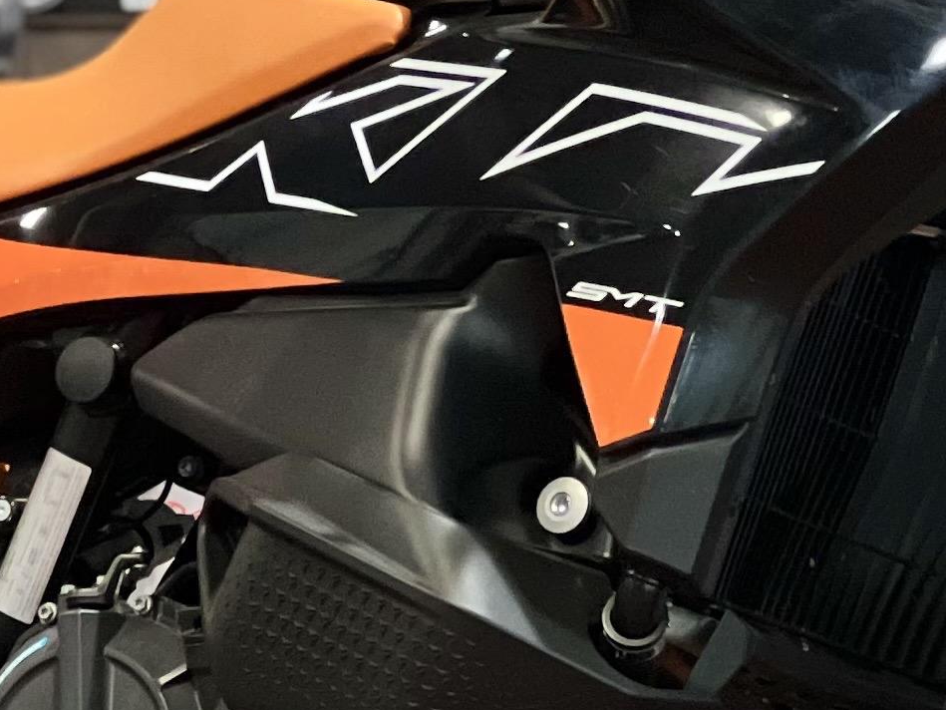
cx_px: 380
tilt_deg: -2.9
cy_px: 381
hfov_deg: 6.1
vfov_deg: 4.5
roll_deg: +0.1
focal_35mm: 327
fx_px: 8938
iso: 400
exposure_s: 1/20
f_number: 2.8
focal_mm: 9
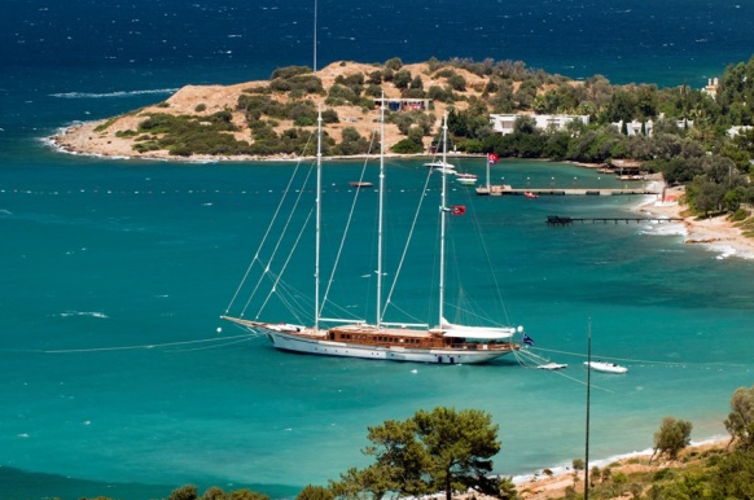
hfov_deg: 11.0
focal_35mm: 187
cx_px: 399
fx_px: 3910
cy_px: 259
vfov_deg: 7.3
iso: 200
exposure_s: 1/200
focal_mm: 110
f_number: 10
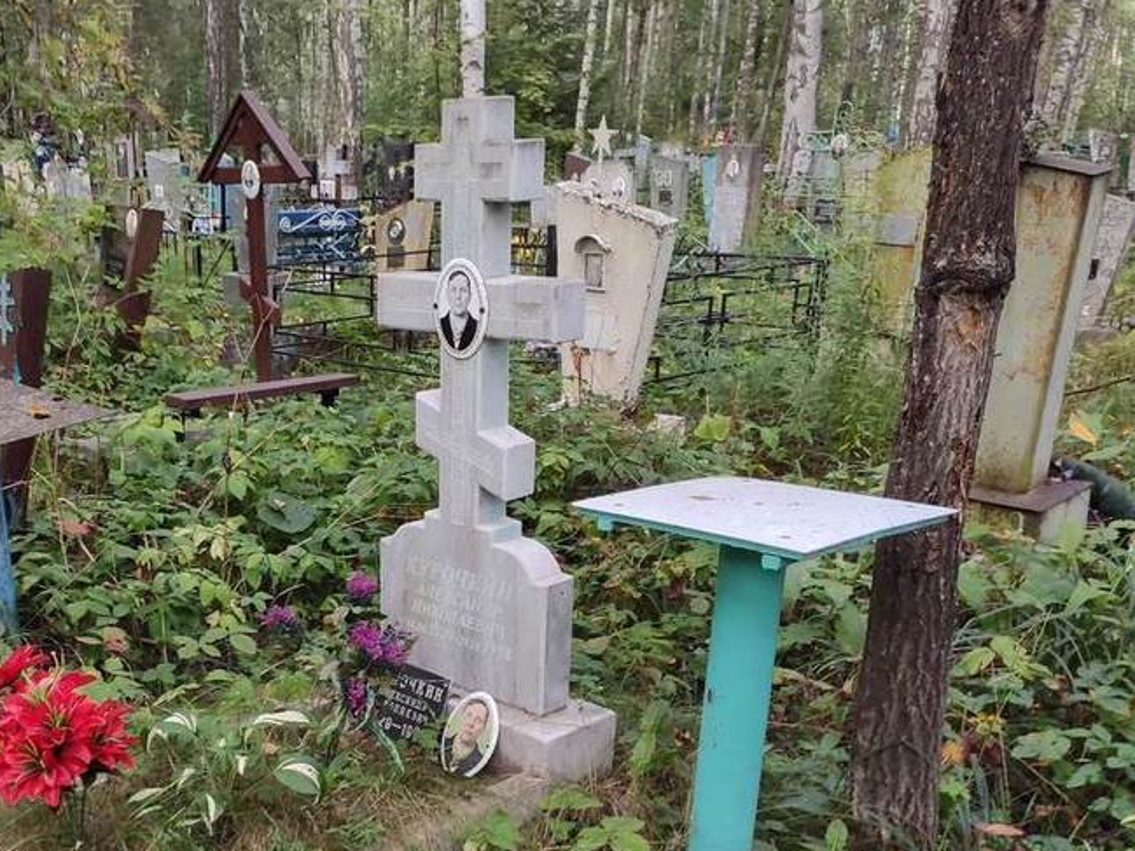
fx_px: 1345
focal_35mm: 41
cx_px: 283
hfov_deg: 44.2
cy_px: 638
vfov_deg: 34.4
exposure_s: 1/120
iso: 212
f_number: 1.75
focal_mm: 4.77
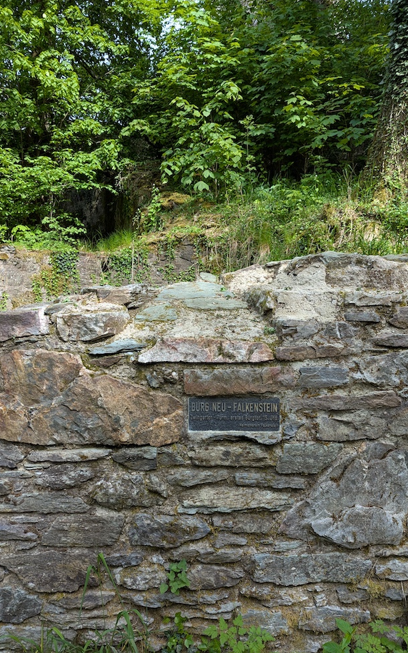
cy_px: 322
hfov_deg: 47.5
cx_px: 177
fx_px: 463
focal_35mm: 26
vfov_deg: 70.4
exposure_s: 1/421
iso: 40
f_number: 1.85
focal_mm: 6.81
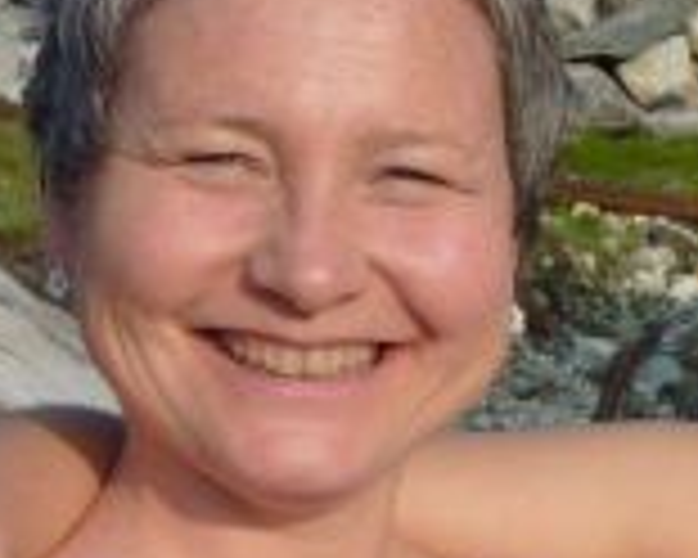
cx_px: 1058
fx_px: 4359
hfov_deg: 8.9
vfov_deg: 7.3
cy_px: 738
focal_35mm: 211
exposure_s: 1/500
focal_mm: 6.9
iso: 80
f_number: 4.5
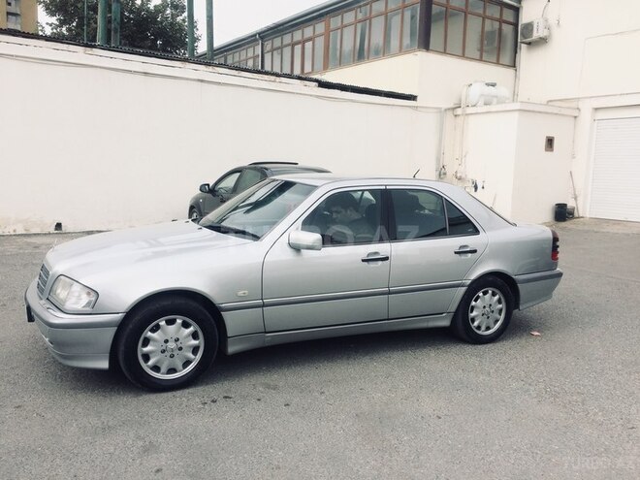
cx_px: 320
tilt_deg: -13.4
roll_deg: -3.1
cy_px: 240
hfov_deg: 61.7
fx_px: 536
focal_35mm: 29
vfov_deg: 48.2
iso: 32
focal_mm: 4.15
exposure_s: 1/820
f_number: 2.2
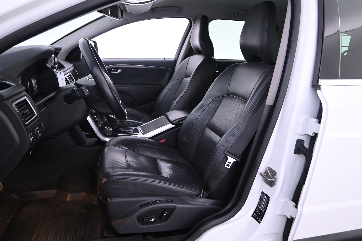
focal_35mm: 26
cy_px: 120
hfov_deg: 68.9
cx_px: 181
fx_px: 264
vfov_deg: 49.1
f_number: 3.5
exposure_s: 1/40
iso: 3200
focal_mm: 17.5
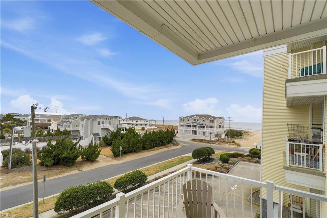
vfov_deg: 77.3
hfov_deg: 100.4
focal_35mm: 15
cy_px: 109
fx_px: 136
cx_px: 164
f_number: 8
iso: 100
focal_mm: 10
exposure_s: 1/1000
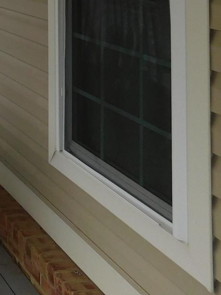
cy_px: -67
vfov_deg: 23.1
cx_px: -201
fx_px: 655
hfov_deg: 15.7
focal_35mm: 77
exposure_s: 1/800
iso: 125
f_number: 3
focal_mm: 4
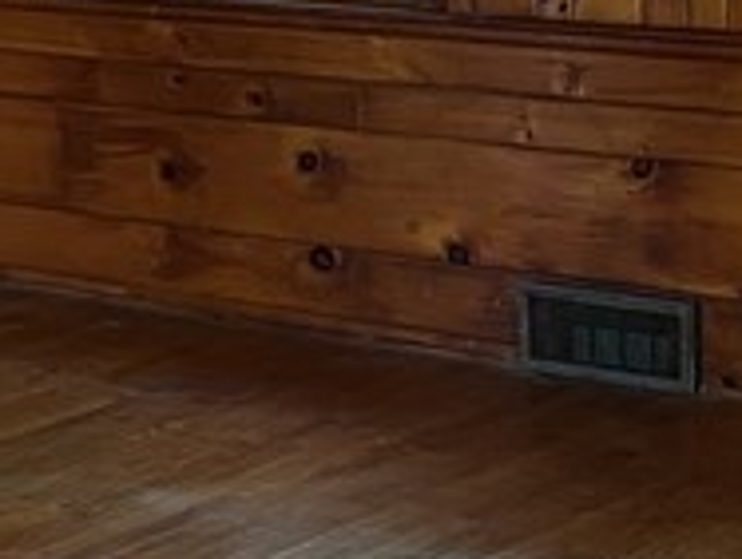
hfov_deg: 13.7
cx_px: -8
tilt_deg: -11.6
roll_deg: +2.5
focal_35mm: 142
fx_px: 3050
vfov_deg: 10.5
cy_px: 266
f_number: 1.6
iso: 200
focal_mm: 5.1
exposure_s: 1/60
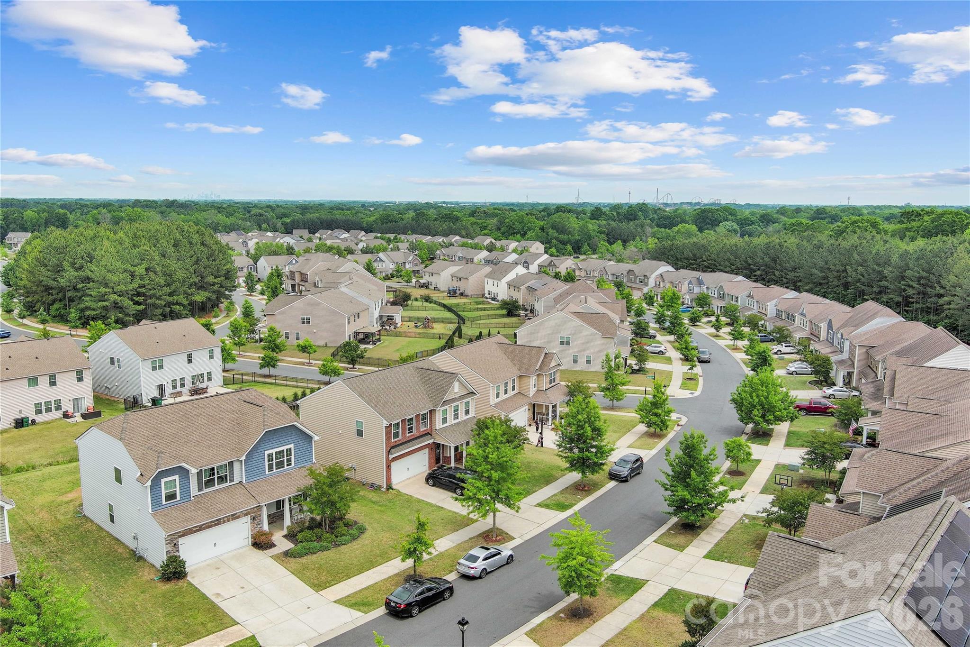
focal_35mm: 29
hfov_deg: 63.7
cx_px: 485
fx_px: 781
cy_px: 324
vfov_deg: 45.0
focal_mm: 10.57
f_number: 2.8
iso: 100
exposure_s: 1/1600
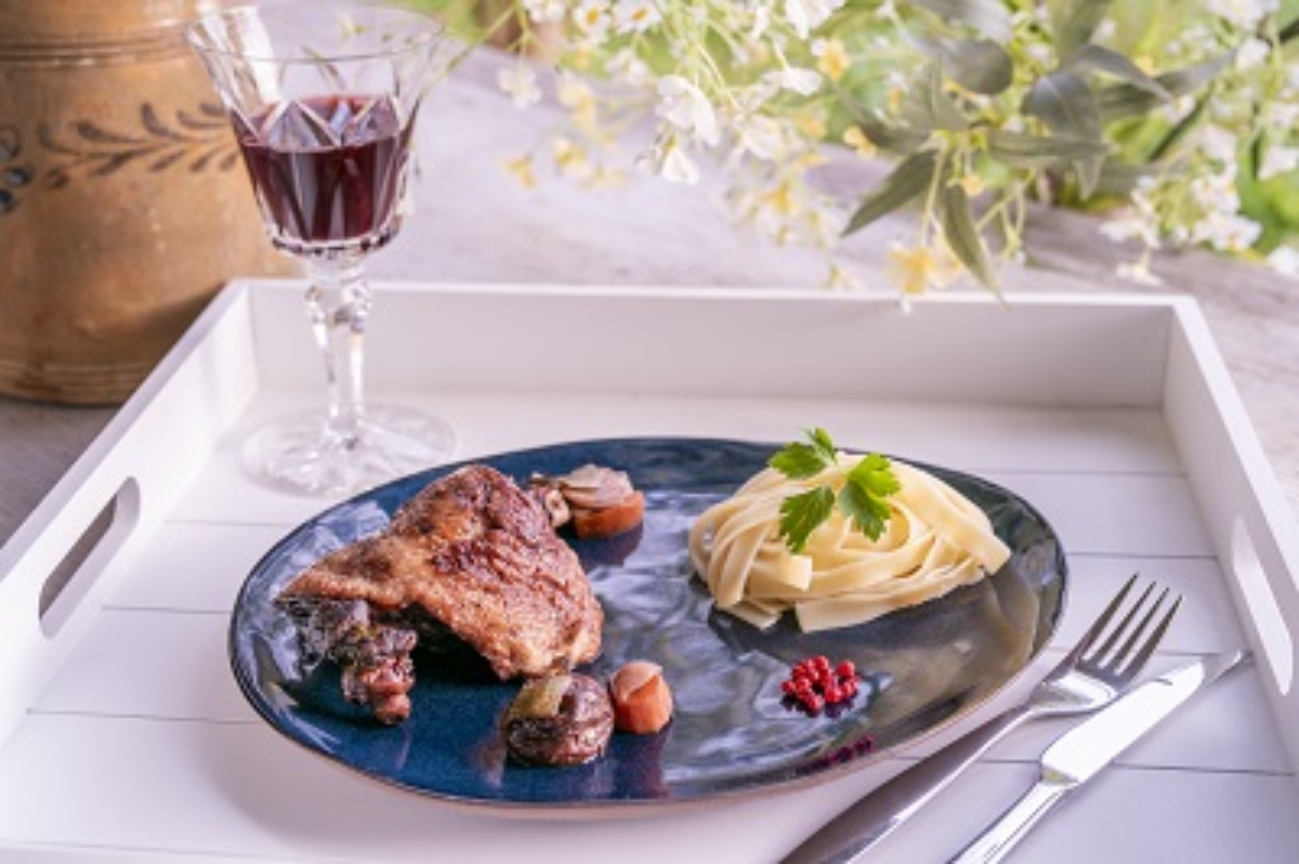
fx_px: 1803
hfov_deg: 39.6
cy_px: 432
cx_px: 650
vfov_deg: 26.9
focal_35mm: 50
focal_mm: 50
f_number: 6.3
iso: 64
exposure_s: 6
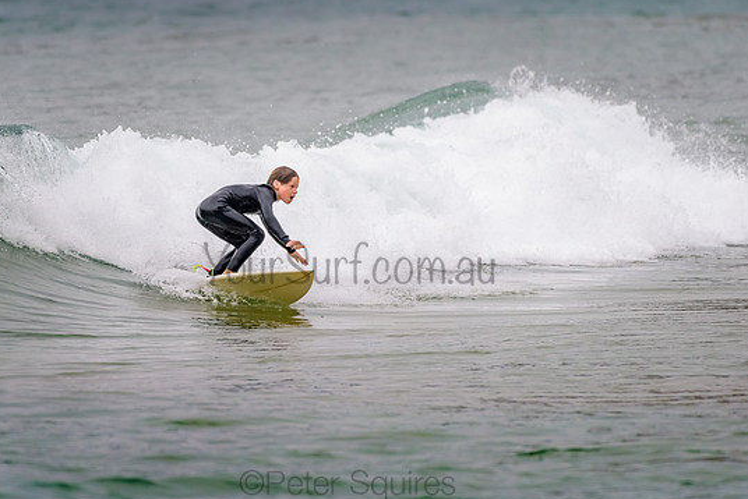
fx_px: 13783
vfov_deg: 2.1
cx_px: 256
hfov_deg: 3.1
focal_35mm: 663
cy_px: 227
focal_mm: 500
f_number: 5.6
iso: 450
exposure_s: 1/800
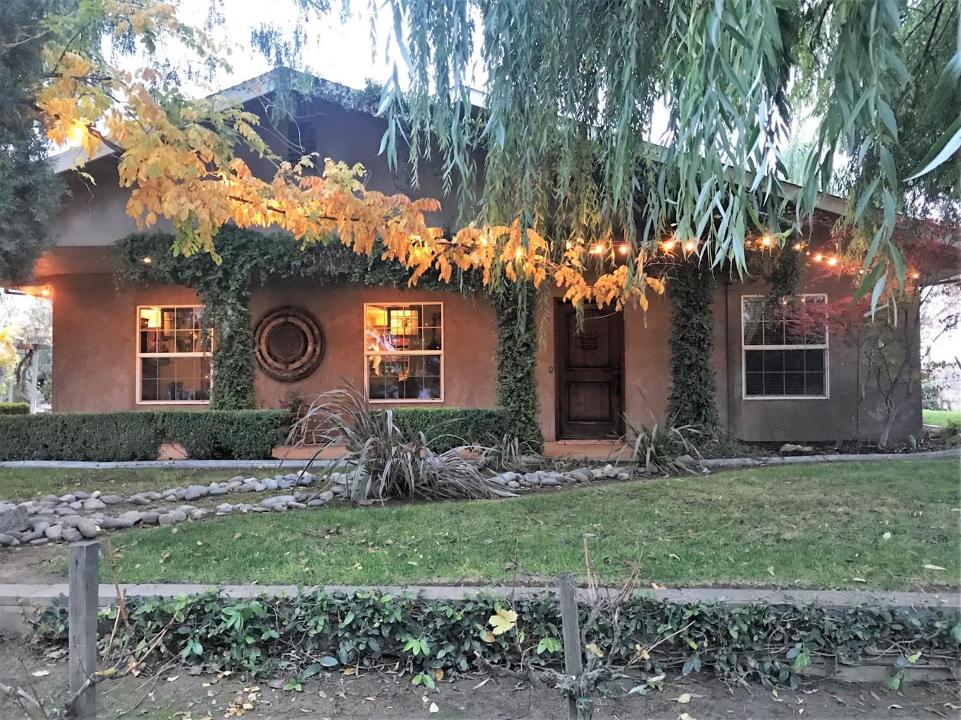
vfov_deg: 49.7
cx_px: 480
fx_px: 777
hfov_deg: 63.5
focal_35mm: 28
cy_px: 360
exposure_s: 1/5
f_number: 1.8
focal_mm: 3.99
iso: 100
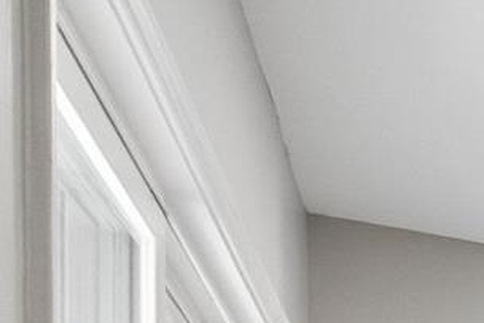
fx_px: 1358
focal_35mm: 101
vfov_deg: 11.5
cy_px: 742
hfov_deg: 10.6
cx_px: 1554
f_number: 8
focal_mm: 10
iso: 400
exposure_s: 1/15
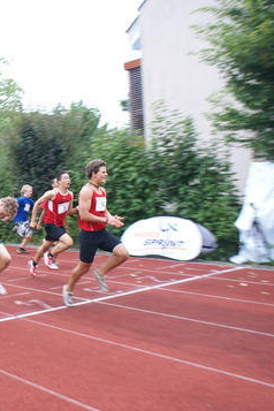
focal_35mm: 59
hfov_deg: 21.8
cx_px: -24
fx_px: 674
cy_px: 206
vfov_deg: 33.9
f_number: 4.5
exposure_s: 1/125
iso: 200
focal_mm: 26
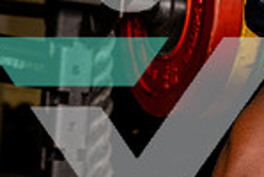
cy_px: 132
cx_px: 434
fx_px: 1256
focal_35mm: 171
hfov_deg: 11.3
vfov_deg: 8.1
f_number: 4.5
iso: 320
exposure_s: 1/500
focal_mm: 44
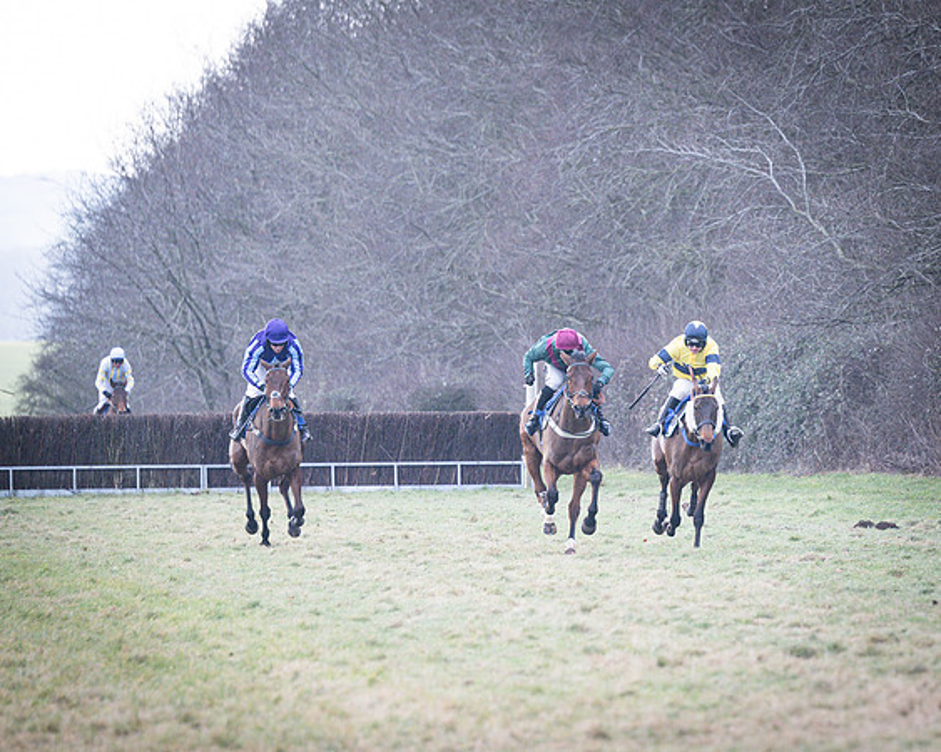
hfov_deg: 5.5
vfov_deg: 4.4
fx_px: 9819
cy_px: 523
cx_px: 786
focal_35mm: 353
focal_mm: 150
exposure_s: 1/1600
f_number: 2.8
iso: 400
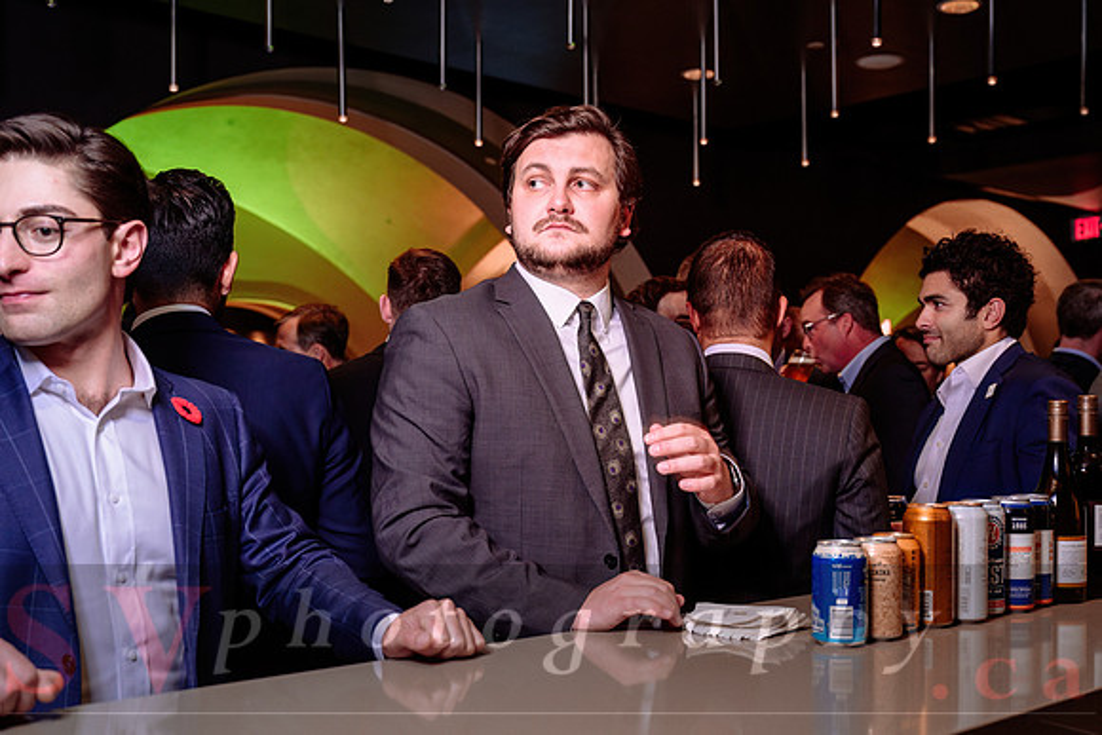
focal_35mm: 42
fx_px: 1291
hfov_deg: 46.1
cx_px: 611
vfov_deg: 31.8
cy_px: 408
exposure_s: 1/80
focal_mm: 38
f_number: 4
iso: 800
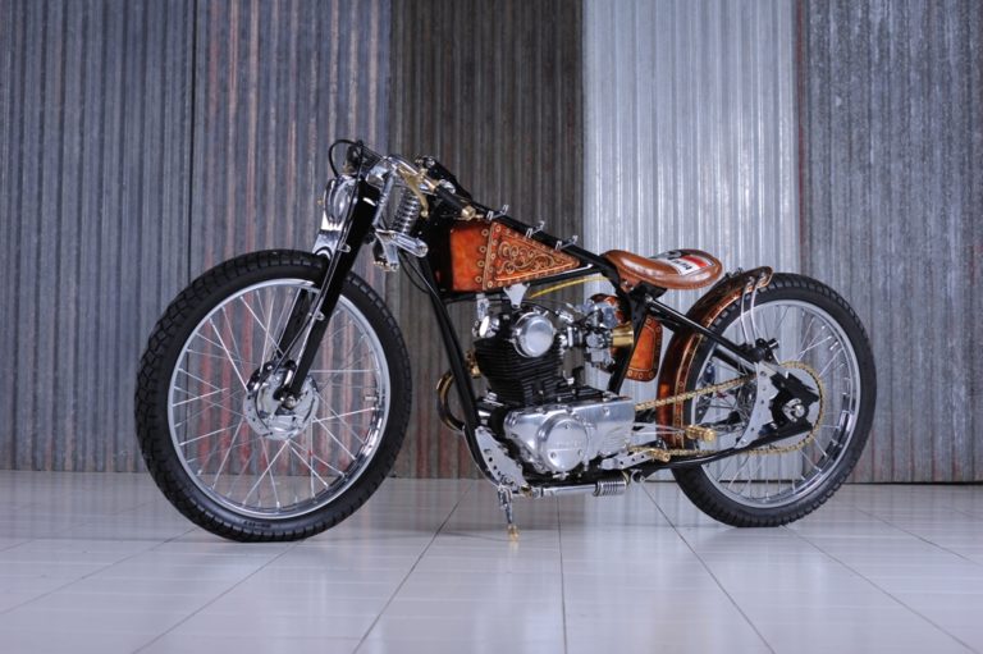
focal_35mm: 85
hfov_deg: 23.9
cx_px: 492
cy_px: 327
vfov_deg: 16.1
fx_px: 2319
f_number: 6.3
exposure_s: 1/60
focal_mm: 85
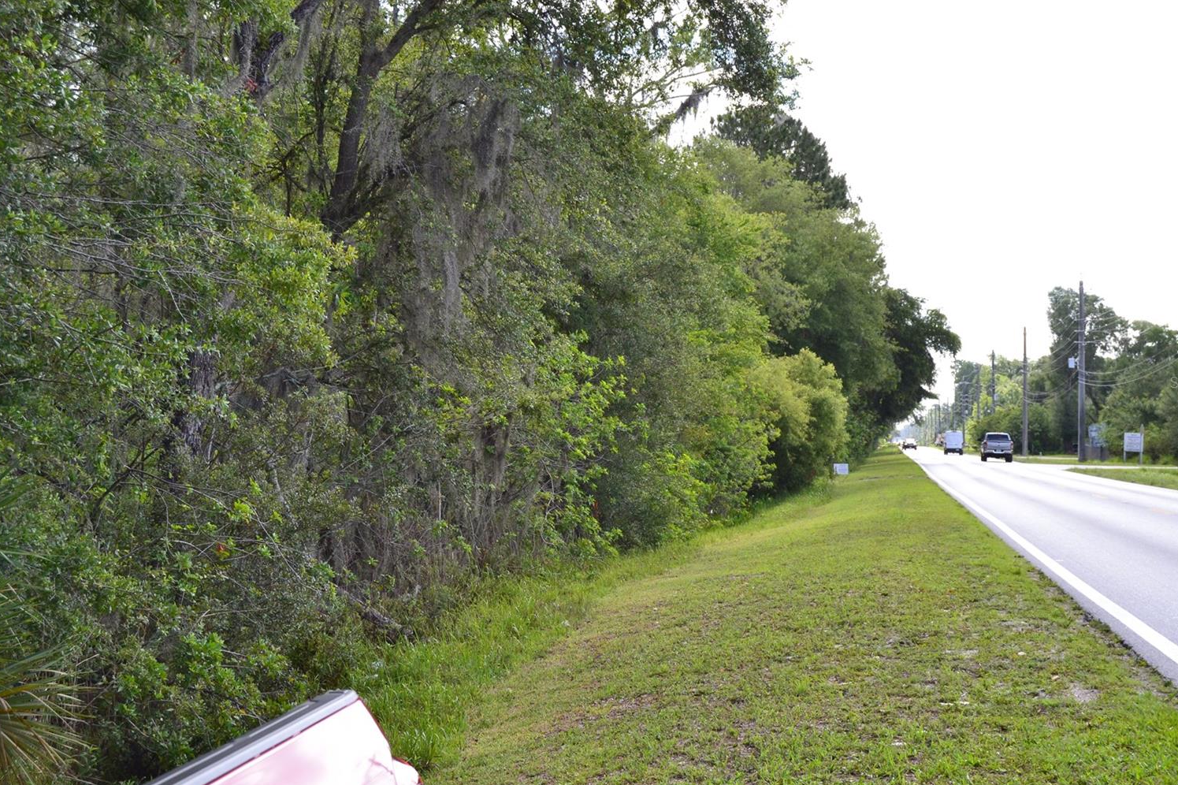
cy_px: 382
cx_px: 610
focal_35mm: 61
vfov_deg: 22.2
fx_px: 1995
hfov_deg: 32.9
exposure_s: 1/250
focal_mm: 38
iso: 400
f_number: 10
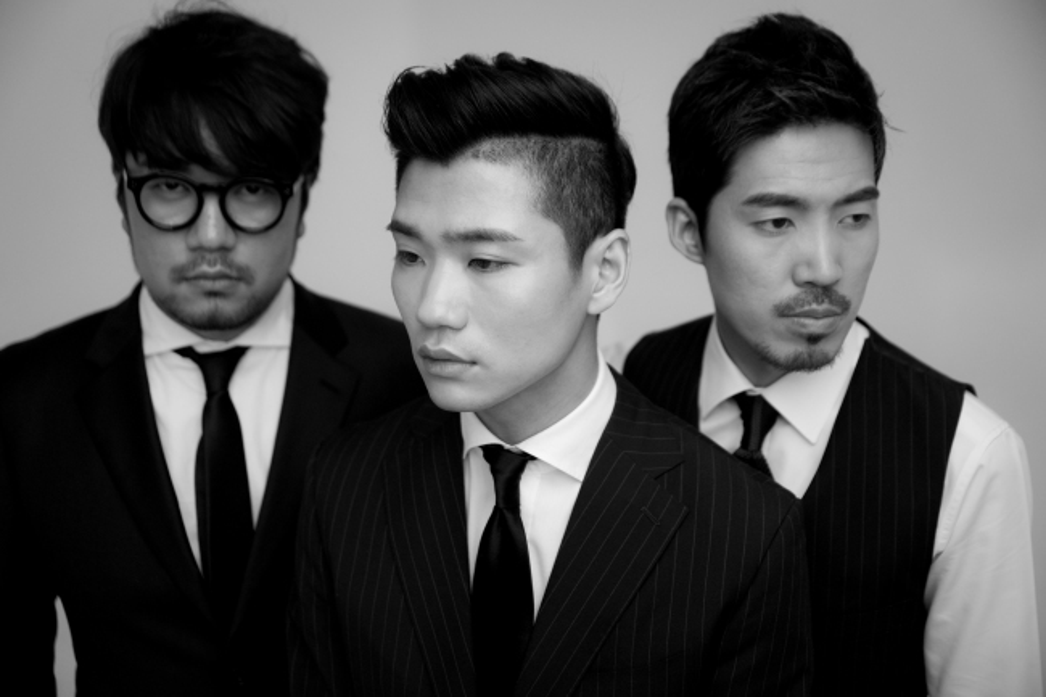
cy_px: 348
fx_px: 1336
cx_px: 523
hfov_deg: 42.8
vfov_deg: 29.2
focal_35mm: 46
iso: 640
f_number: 2.8
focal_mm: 46
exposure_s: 1/60
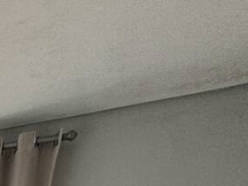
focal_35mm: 72
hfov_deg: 17.9
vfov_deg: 14.9
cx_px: -258
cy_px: 415
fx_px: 516
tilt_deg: -5.7
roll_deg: -4.7
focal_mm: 2.22
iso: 100
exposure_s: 1/99
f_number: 2.2
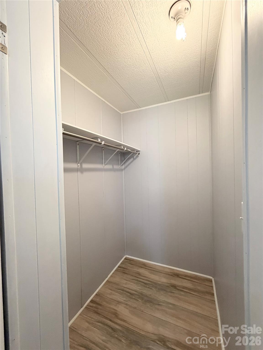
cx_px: 132
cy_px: 175
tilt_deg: -1.8
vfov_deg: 102.1
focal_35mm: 14
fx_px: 142
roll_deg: +2.0
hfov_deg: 85.7
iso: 250
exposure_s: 1/60
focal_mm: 2.22
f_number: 2.2
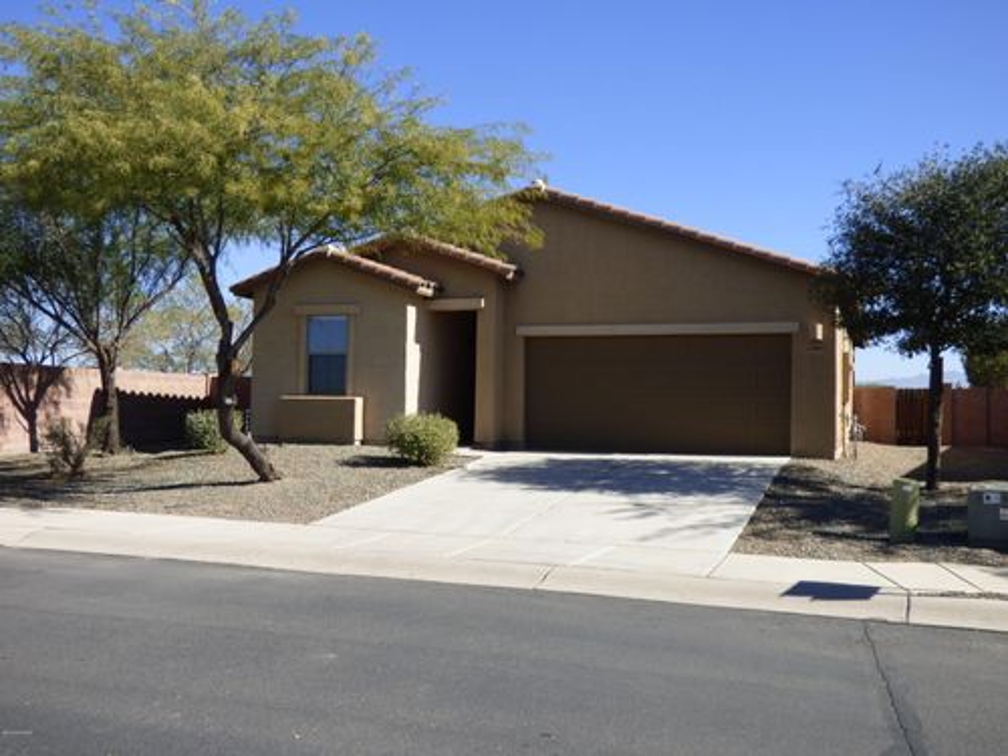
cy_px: 378
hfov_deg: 51.4
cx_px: 504
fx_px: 1048
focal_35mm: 36
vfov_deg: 39.7
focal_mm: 6.18
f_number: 3.4
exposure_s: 1/800
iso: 100
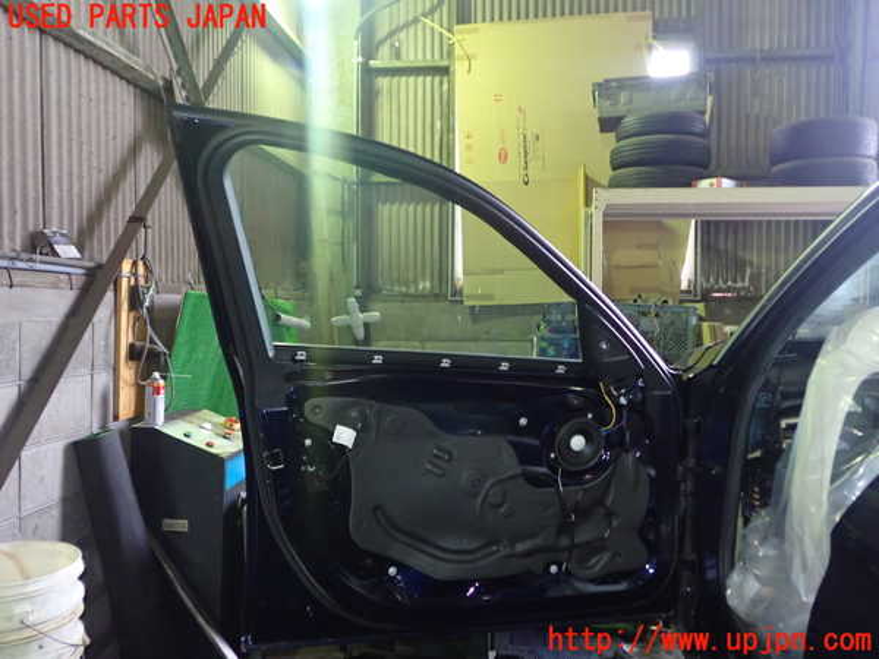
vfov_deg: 46.8
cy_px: 330
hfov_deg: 60.0
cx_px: 440
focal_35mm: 30
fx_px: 762
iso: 640
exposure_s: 1/30
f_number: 2.3
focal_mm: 5.4
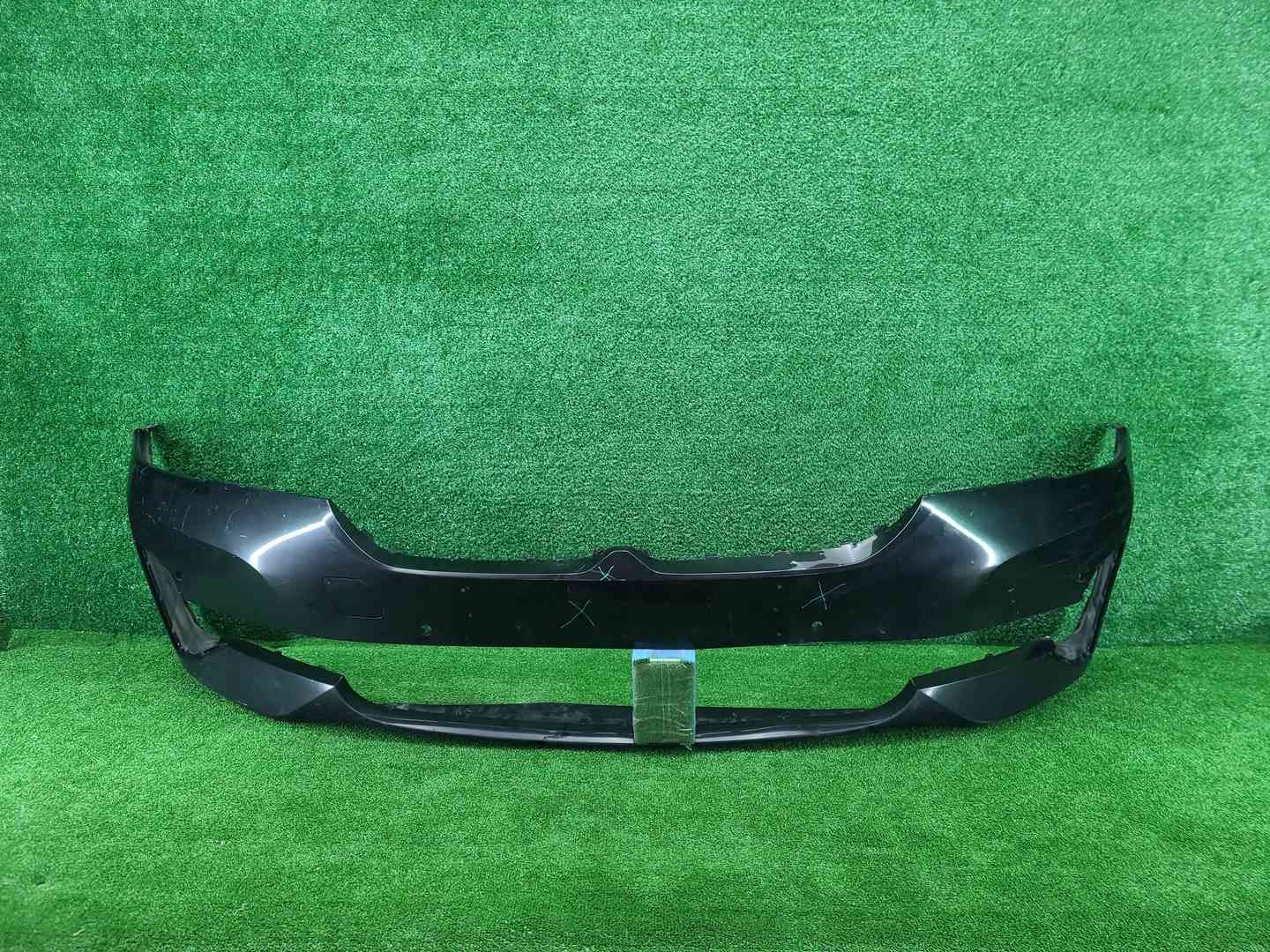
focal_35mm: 26
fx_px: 954
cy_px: 476
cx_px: 635
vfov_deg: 53.1
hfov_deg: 67.3
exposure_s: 1/50
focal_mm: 5.4
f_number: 1.8
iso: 198
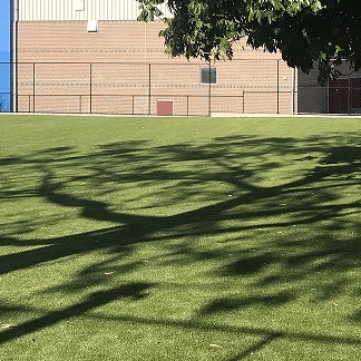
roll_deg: +0.7
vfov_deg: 23.1
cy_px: 80
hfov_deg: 23.3
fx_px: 873
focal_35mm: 74
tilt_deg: -1.0
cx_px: 215
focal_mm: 3.99
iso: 20
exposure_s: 1/1546
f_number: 1.8
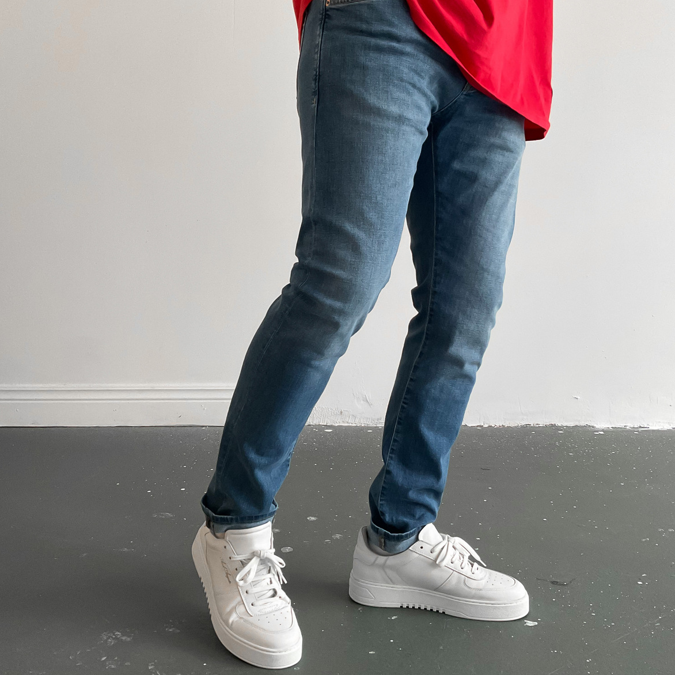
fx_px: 772
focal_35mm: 35
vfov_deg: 47.2
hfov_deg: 47.2
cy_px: 313
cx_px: 338
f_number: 1.8
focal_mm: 3
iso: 200
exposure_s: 1/60
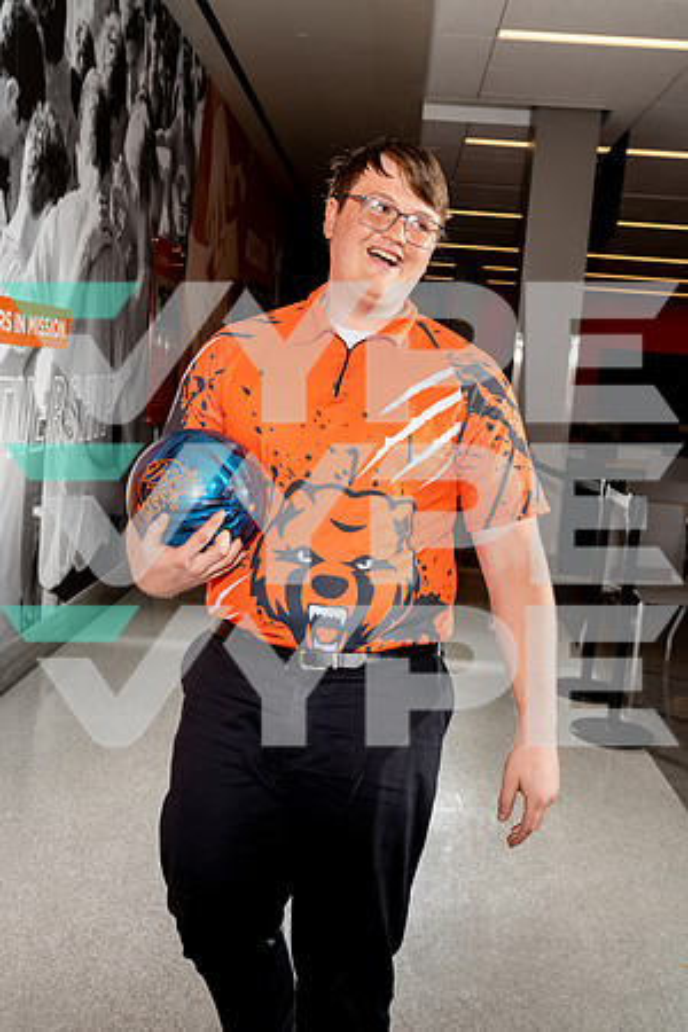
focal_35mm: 36
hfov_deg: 36.9
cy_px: 516
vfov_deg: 53.1
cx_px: 344
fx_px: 1032
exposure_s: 1/250
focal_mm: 36
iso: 100
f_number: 7.1
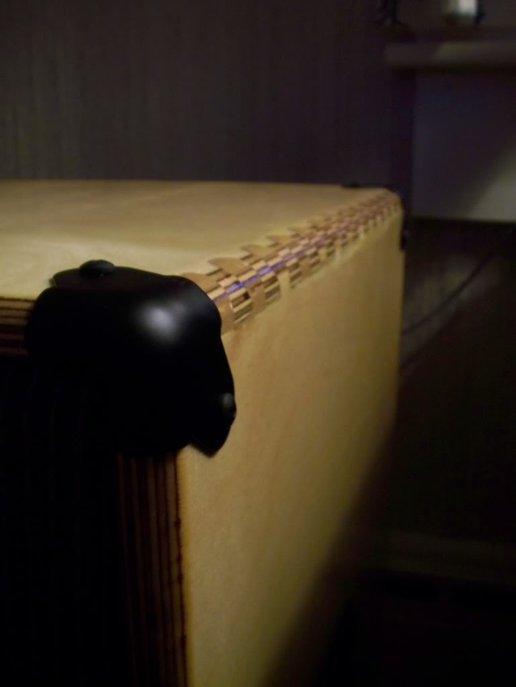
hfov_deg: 37.8
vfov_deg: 48.9
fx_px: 754
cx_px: 258
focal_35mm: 38
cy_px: 344
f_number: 3.9
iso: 200
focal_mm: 6.3
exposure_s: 1/8
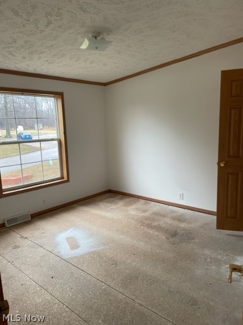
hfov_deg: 53.1
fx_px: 243
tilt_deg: -10.7
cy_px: 162
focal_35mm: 26
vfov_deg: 67.3
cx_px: 122
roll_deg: +2.4
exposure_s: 1/60
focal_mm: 4.2
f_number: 1.6
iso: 80
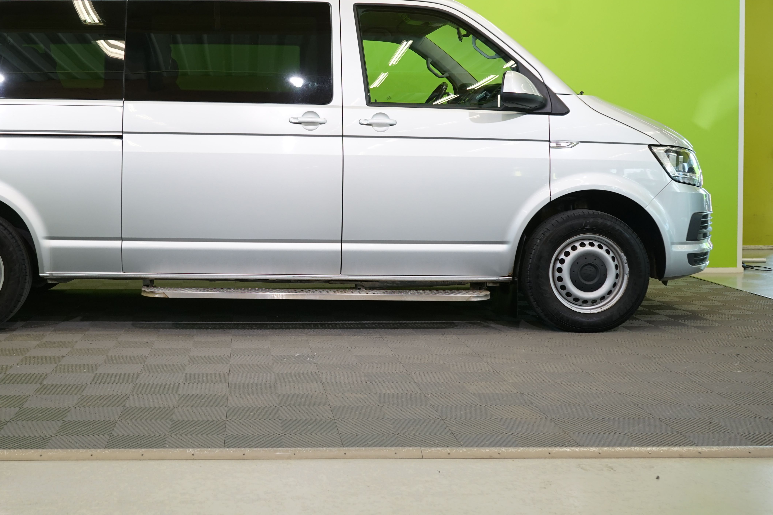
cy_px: 180
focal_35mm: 47
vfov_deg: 28.5
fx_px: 1009
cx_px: 256
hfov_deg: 41.4
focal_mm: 33
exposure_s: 1/40
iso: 500
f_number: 6.3
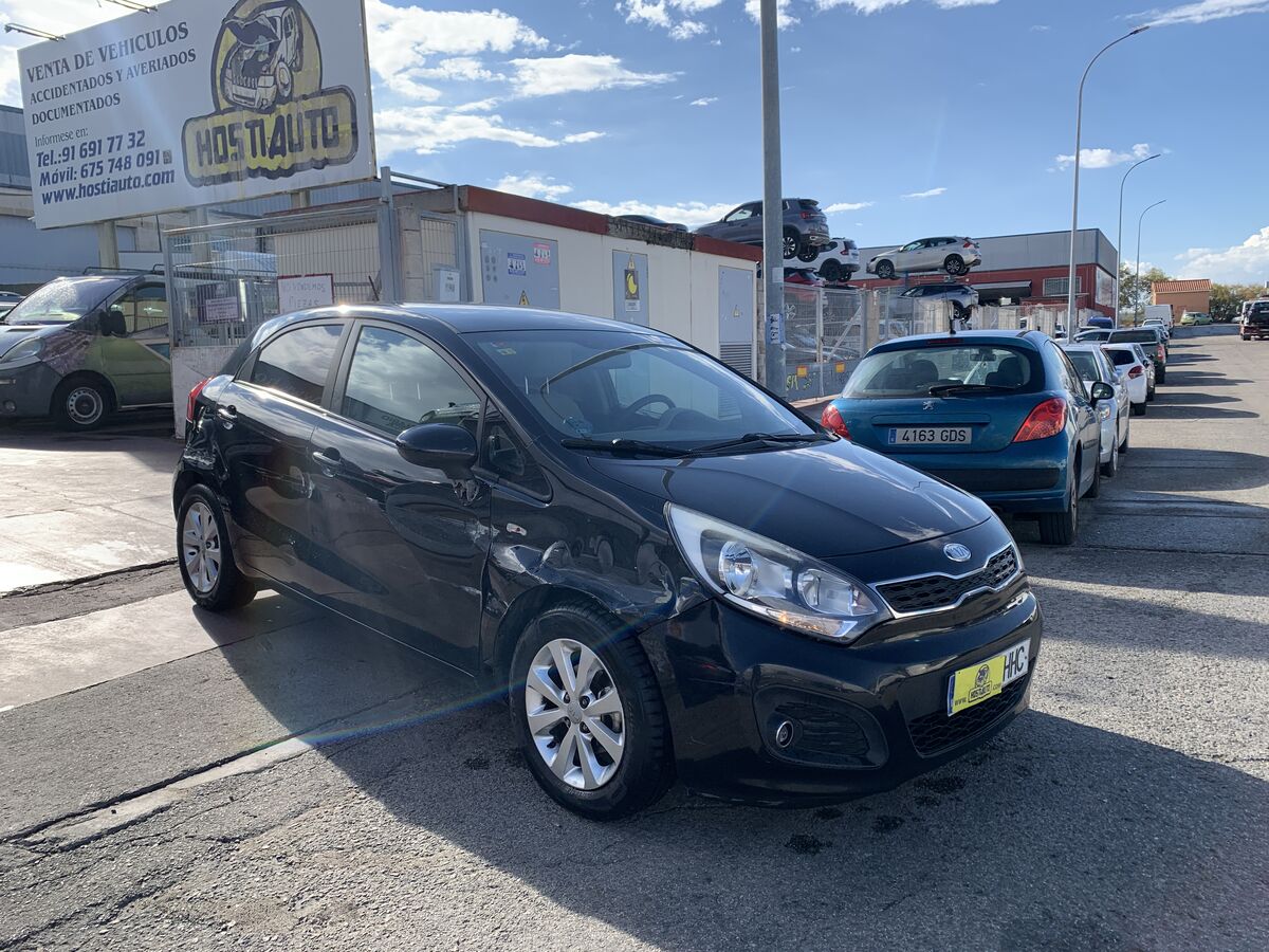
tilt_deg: -7.5
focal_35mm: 26
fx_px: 953
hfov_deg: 67.3
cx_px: 634
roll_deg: +2.4
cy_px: 476
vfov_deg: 53.1
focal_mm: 4.25
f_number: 1.8
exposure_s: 1/1610
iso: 25
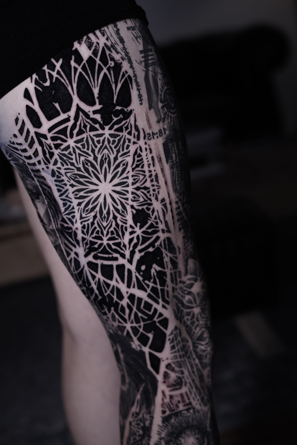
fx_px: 619
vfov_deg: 39.6
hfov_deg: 27.0
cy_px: 222
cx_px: 148
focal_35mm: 50
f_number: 3.2
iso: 1000
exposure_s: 1/125
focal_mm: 50
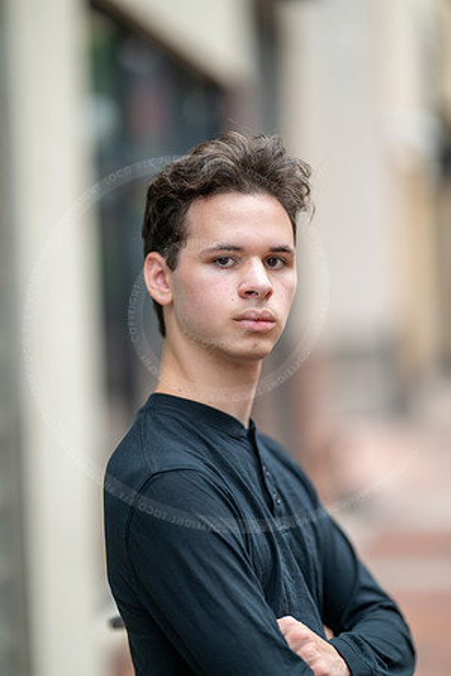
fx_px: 1597
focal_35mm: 85
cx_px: 226
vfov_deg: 23.9
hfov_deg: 16.1
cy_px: 338
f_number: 1.2
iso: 250
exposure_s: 1/320
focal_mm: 85
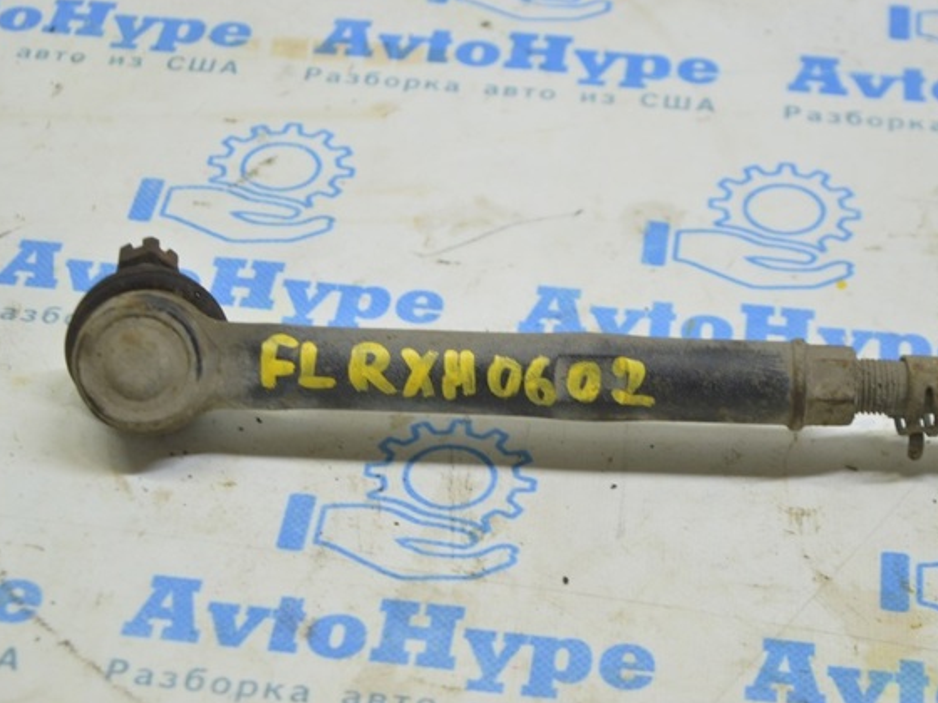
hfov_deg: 21.6
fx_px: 2454
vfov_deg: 16.3
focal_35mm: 91
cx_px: 441
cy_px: 351
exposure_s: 1/20
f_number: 5.6
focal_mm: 55
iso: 400
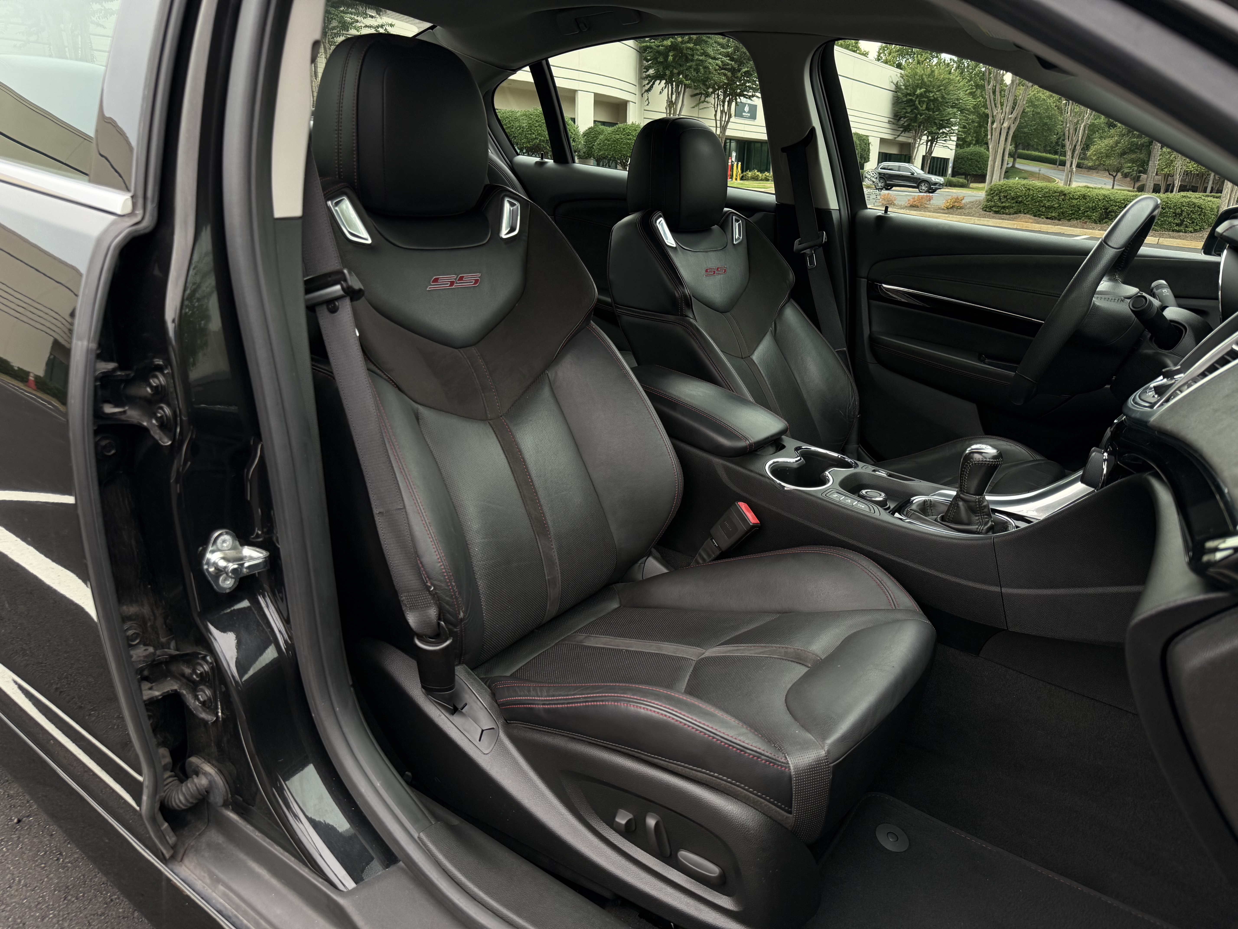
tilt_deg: -17.7
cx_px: 619
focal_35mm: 24
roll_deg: -1.0
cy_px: 464
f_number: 1.78
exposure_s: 1/173
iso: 160
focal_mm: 6.76
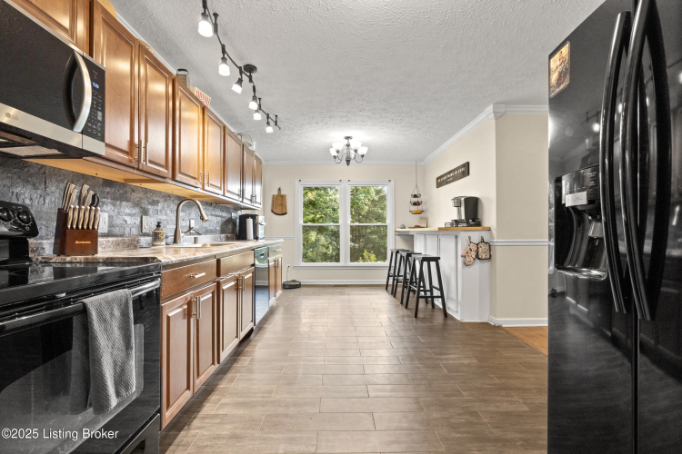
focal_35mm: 15
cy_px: 227
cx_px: 341
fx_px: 284
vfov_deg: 77.3
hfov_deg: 100.4
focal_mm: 10
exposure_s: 1/8
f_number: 8
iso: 400
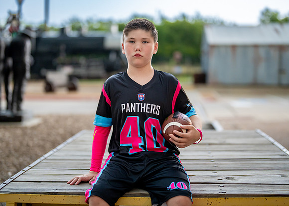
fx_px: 484
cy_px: 92
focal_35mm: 59
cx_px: 142
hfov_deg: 33.2
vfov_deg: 24.0
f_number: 1.2
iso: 1250
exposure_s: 1/400
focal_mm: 50
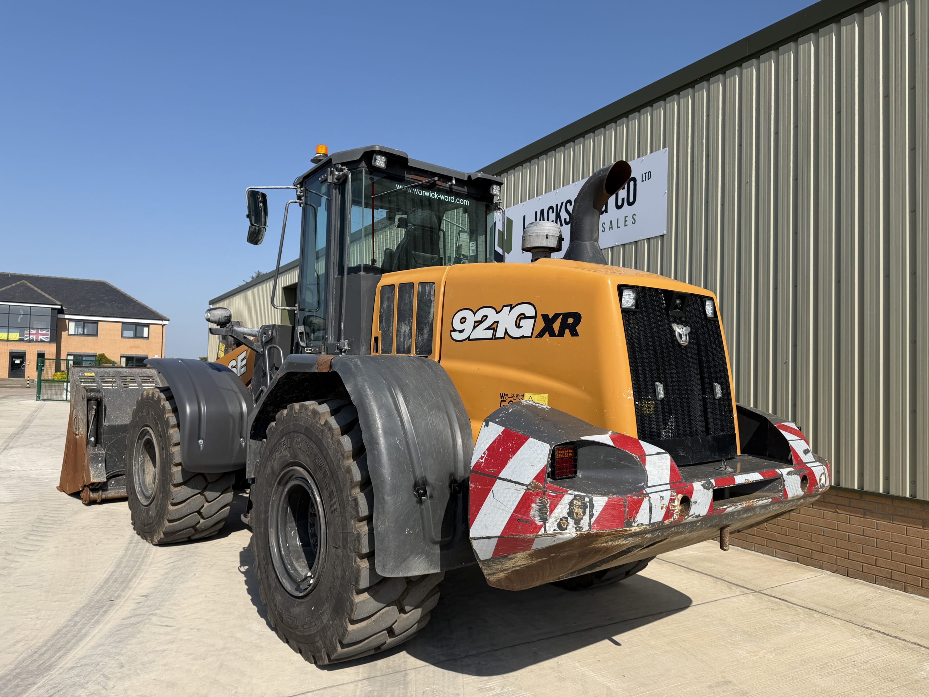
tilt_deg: +1.7
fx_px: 644
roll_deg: -0.7
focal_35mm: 24
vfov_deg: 56.8
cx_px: 464
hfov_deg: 71.6
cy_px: 348
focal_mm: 6.76
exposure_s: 1/4975
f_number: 1.78
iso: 80
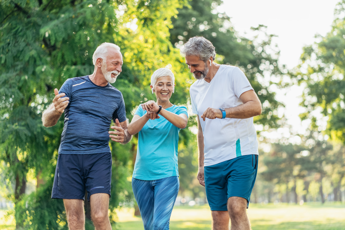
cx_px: 172
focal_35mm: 85
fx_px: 815
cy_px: 115
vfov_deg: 16.1
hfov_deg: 23.9
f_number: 2.2
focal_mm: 85
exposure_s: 1/1250
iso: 400
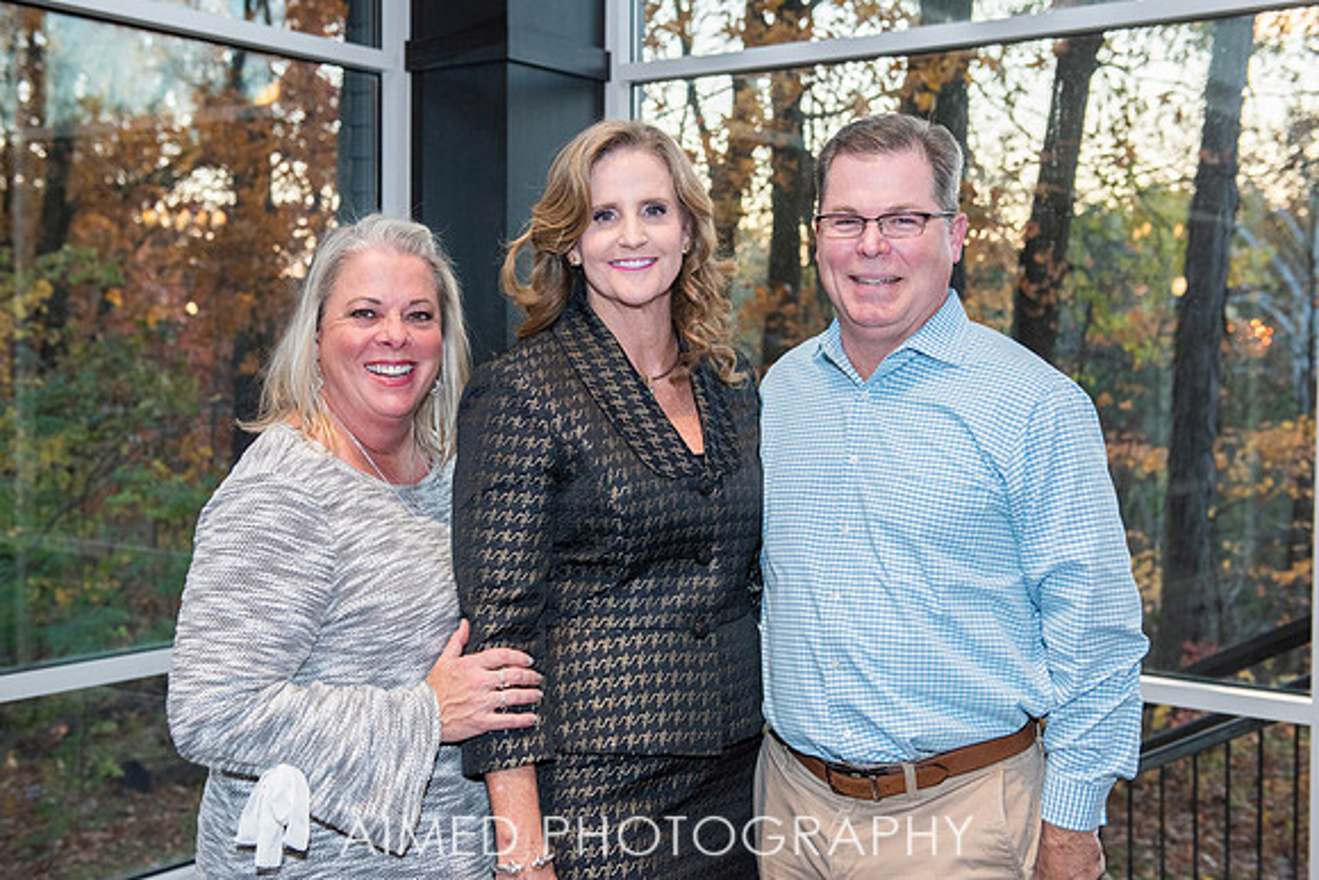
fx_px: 1702
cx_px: 680
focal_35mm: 46
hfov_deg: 42.4
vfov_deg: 29.0
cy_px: 441
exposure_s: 1/250
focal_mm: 44
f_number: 4
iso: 800
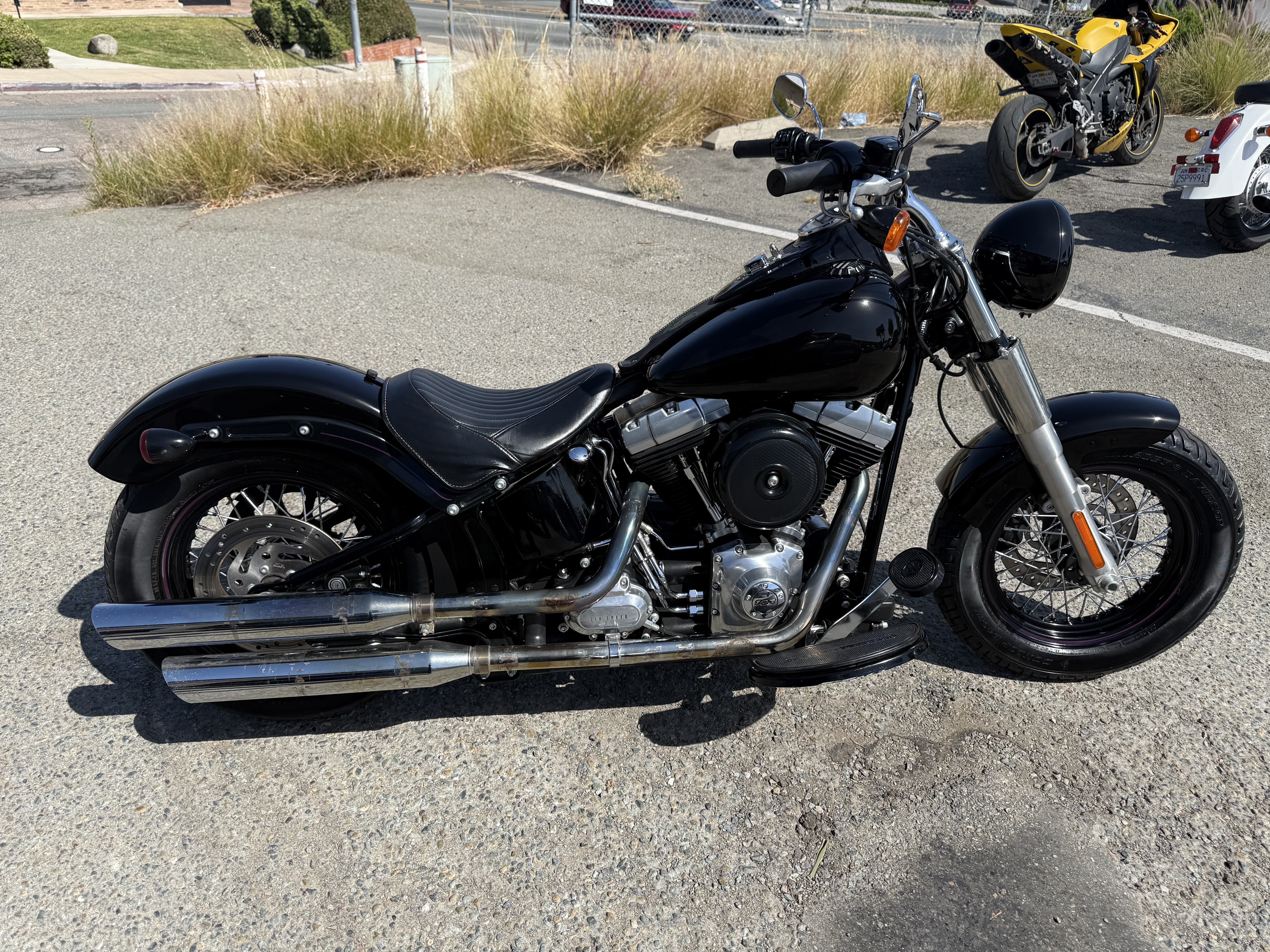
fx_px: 881
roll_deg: -3.6
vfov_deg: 56.8
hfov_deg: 71.6
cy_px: 476
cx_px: 635
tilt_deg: -31.6
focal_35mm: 24
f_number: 1.78
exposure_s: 1/3279
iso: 80
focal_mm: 6.76
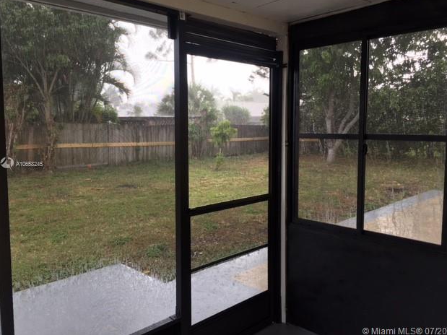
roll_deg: +0.2
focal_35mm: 30
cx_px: 230
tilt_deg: -3.7
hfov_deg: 60.0
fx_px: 387
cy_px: 165
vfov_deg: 46.8
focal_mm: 4.15
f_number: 2.2
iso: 40
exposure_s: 1/120
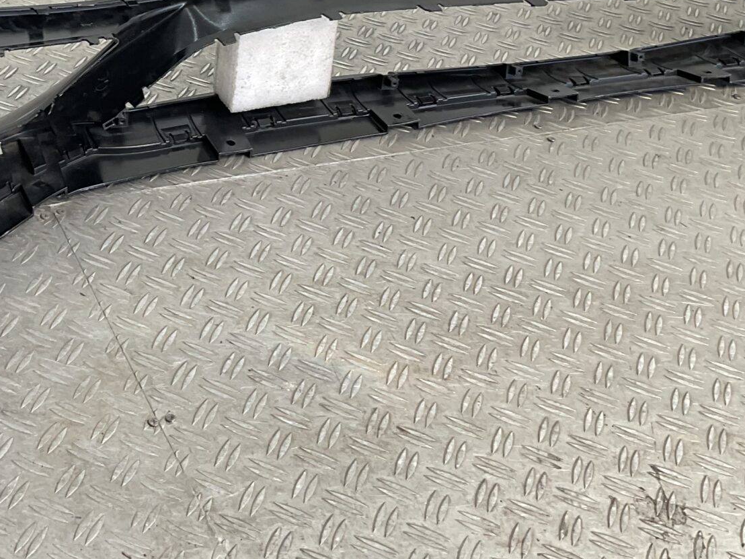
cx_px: 135
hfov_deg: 28.3
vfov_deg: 21.1
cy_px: -7
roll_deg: -8.2
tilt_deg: -26.1
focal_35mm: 67
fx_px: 1442
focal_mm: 3
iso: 16
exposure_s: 1/120
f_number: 1.8
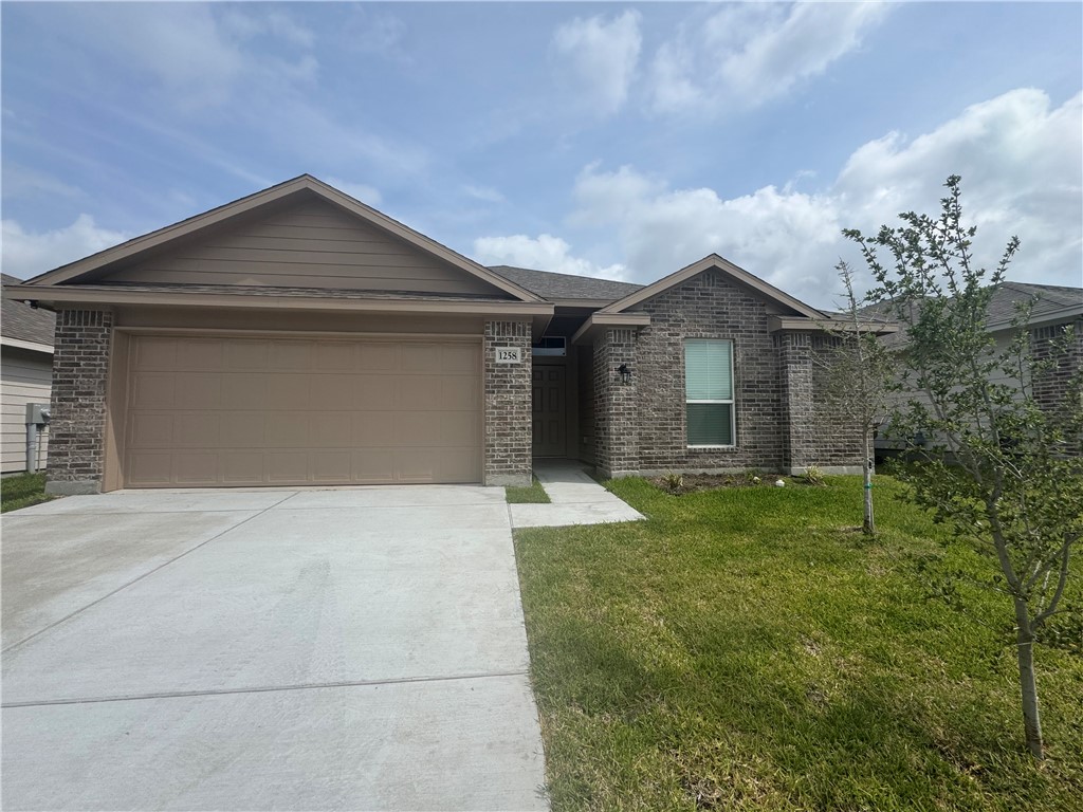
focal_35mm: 14
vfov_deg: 85.7
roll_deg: -0.3
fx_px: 438
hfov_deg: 102.1
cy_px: 406
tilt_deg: +4.6
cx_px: 542
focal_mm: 2.22
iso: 50
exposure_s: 1/2494
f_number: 2.2
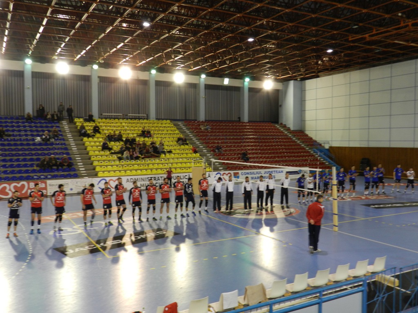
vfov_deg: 44.2
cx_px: 209
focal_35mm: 32
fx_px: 386
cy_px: 156
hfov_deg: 56.8
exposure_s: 1/30
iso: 160
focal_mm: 5.6
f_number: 3.7
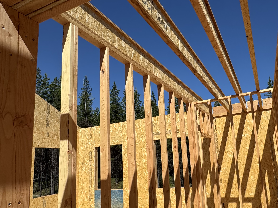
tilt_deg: +11.7
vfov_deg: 51.0
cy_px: 124
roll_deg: +3.5
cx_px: 180
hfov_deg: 64.0
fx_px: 217
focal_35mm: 27
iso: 50
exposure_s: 1/2985
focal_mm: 2.22
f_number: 2.2
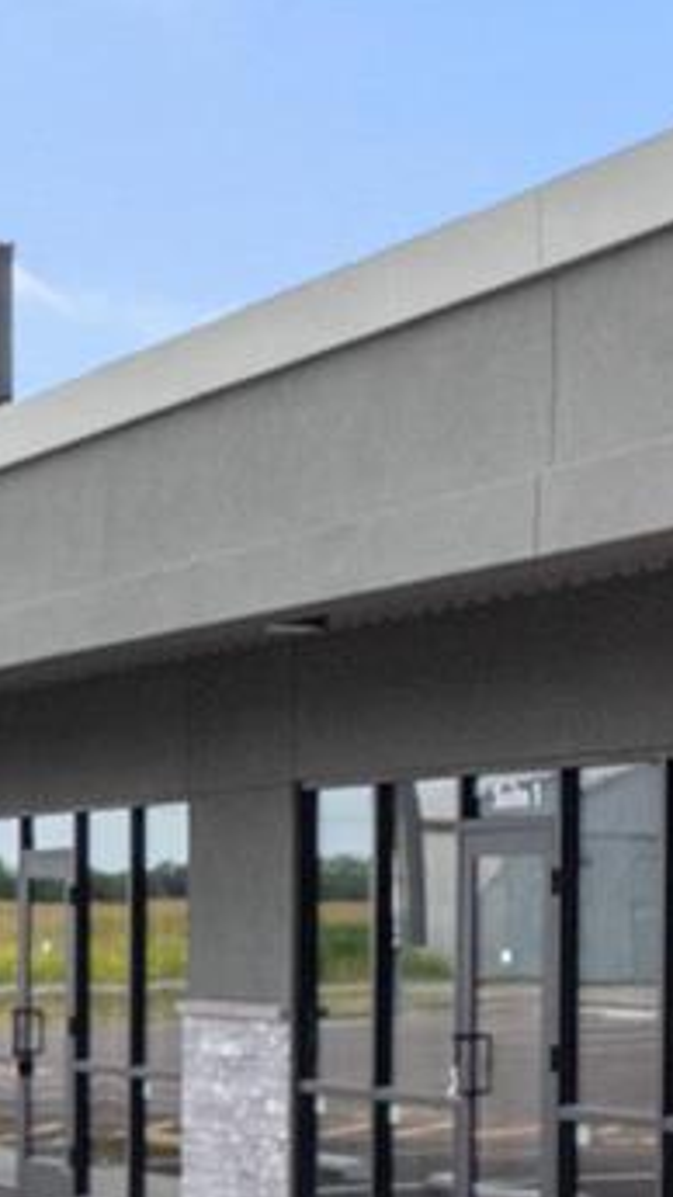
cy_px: 784
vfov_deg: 19.1
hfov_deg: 10.8
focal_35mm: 112
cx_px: 524
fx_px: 3554
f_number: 9
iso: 400
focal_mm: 18
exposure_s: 1/400
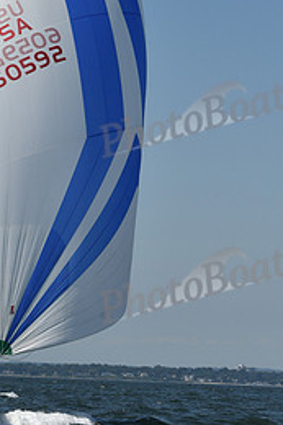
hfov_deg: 7.5
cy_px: 54
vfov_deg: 11.2
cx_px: 16
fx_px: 2161
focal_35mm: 183
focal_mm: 82
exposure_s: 1/1250
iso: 250
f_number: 10
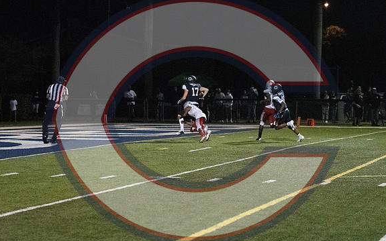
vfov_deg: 12.1
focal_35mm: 108
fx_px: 1136
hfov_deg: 19.3
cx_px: 193
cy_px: 119
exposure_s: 1/3200
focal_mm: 70
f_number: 2.8
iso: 36000
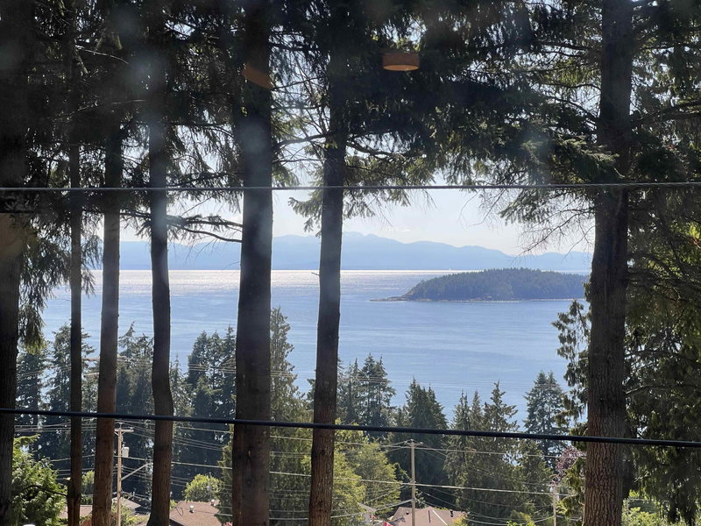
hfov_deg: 25.3
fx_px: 1559
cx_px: 350
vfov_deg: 19.1
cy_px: 263
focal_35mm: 77
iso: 32
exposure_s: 1/455
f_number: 2.8
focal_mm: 9
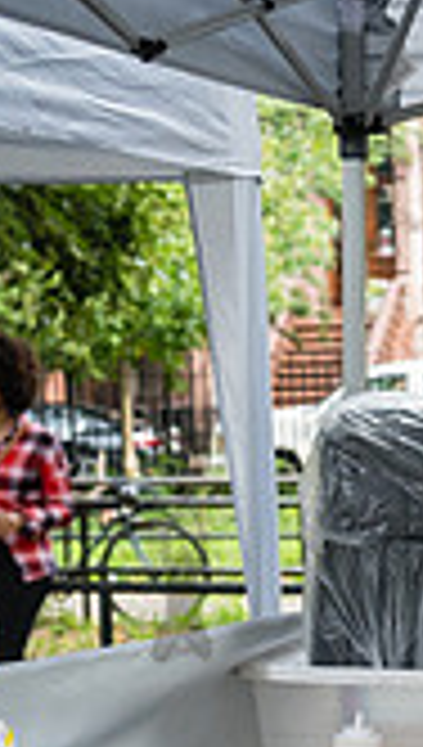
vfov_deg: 14.4
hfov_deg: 7.7
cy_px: 529
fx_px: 2956
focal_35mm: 149
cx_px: 928
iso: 500
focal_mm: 35
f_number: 4
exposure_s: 1/250
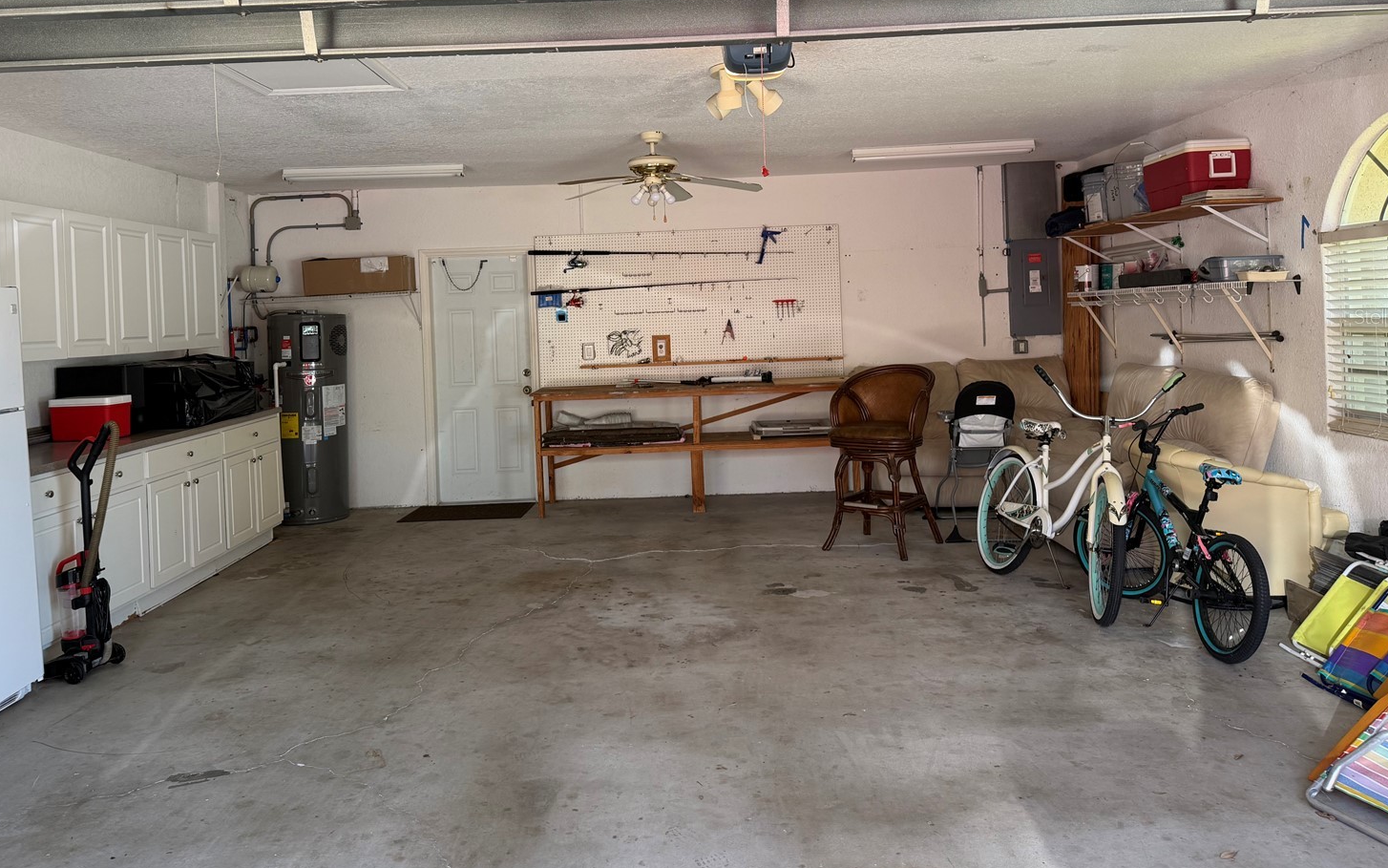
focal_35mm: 28
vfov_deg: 44.1
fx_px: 1059
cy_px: 316
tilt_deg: +0.2
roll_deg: +2.8
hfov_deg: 66.5
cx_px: 681
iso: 80
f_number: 1.78
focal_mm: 6.76
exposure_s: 1/121
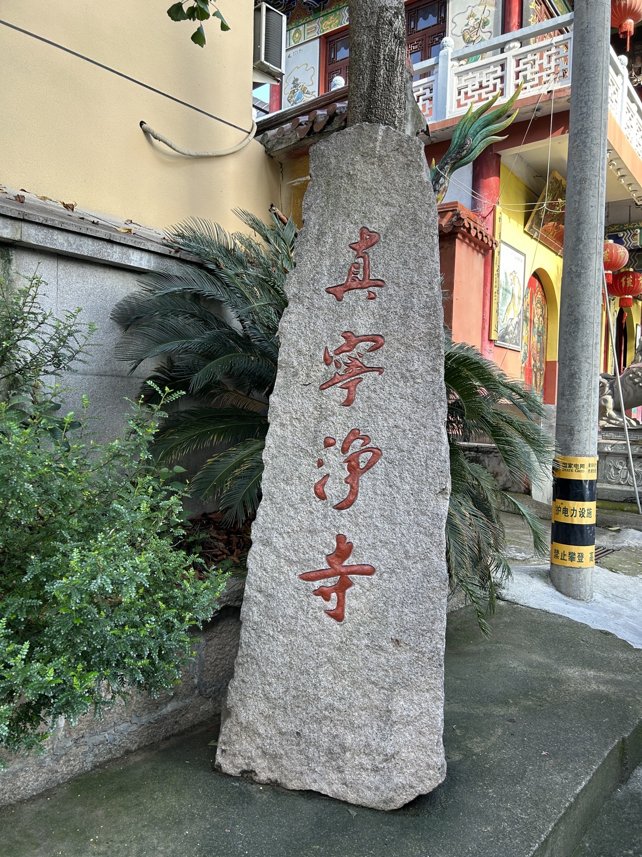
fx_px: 643
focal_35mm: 26
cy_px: 428
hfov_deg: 53.1
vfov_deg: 67.3
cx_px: 321
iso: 40
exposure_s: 1/218
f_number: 1.5
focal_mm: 5.7
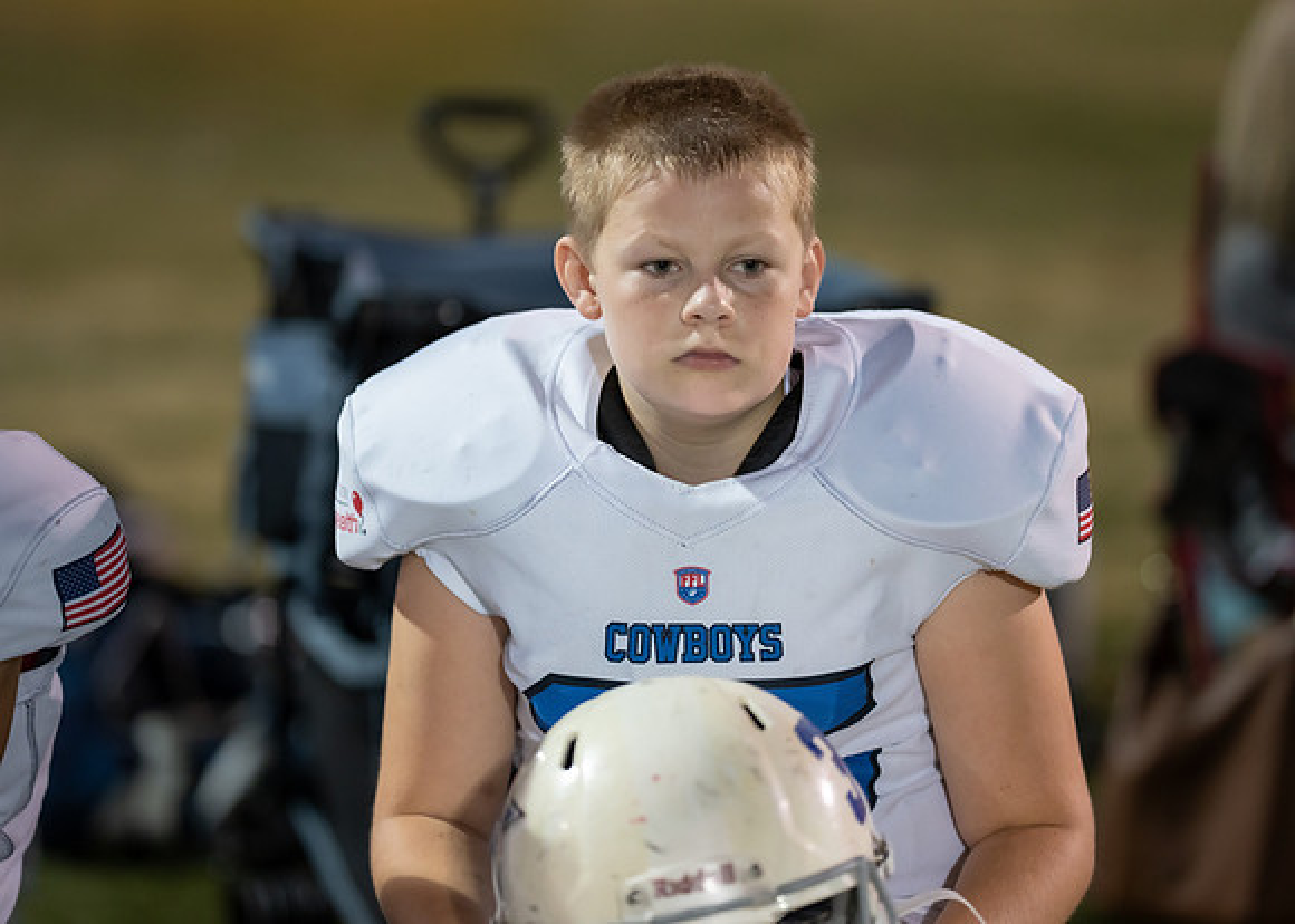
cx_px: 682
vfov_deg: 9.5
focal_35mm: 152
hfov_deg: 13.2
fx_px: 5588
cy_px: 429
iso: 1600
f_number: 1.8
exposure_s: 1/400
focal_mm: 135
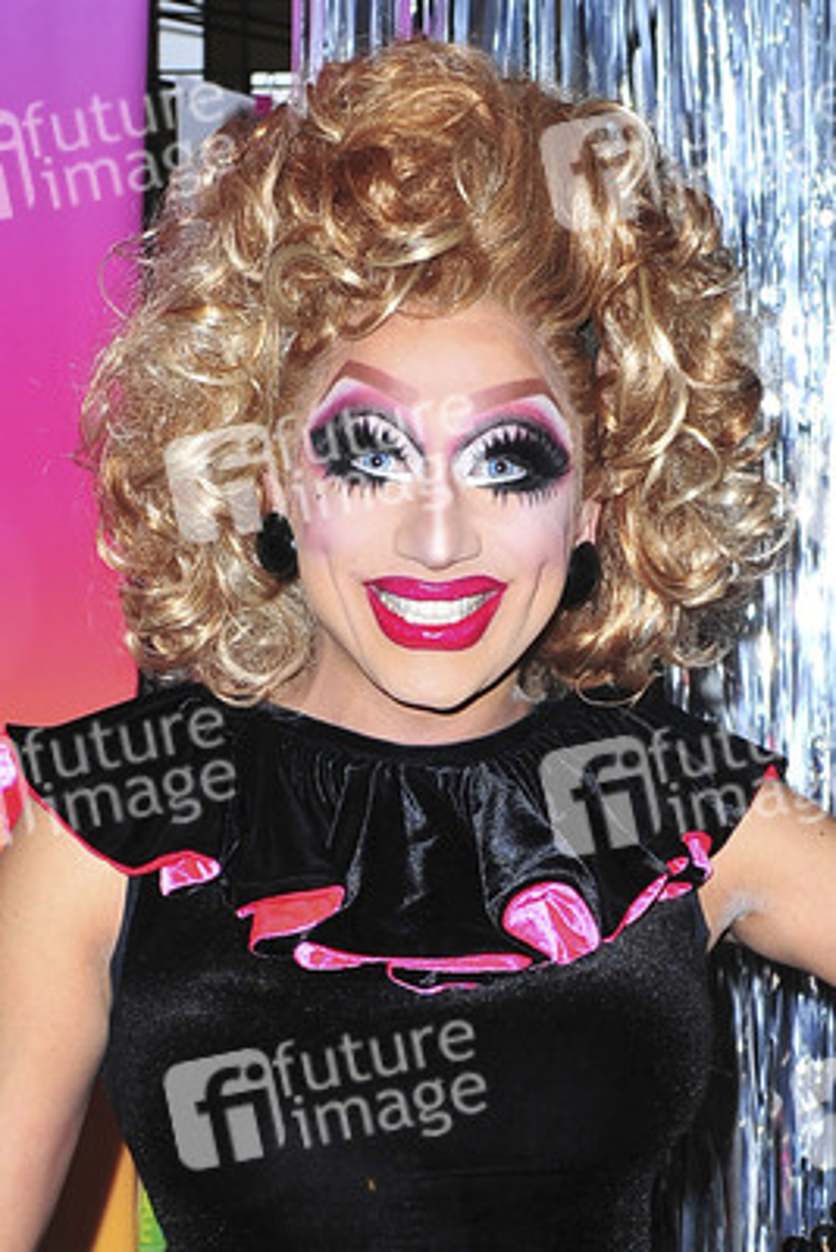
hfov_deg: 41.1
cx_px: 418
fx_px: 1114
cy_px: 626
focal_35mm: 32
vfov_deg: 58.7
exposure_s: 1/320
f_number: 4
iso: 400
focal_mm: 32
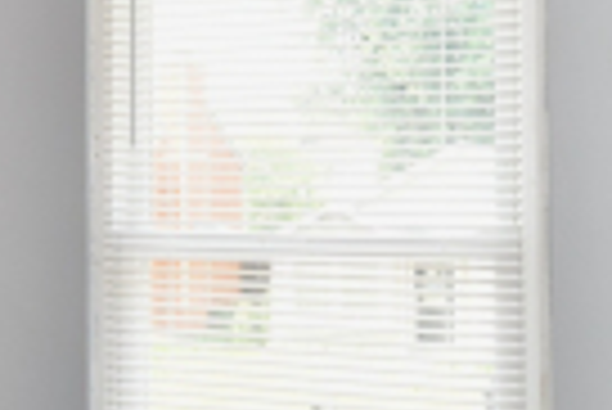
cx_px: -9
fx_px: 1310
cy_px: 239
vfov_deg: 17.8
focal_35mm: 77
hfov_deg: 25.0
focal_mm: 14
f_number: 6.3
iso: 640
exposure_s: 1/60
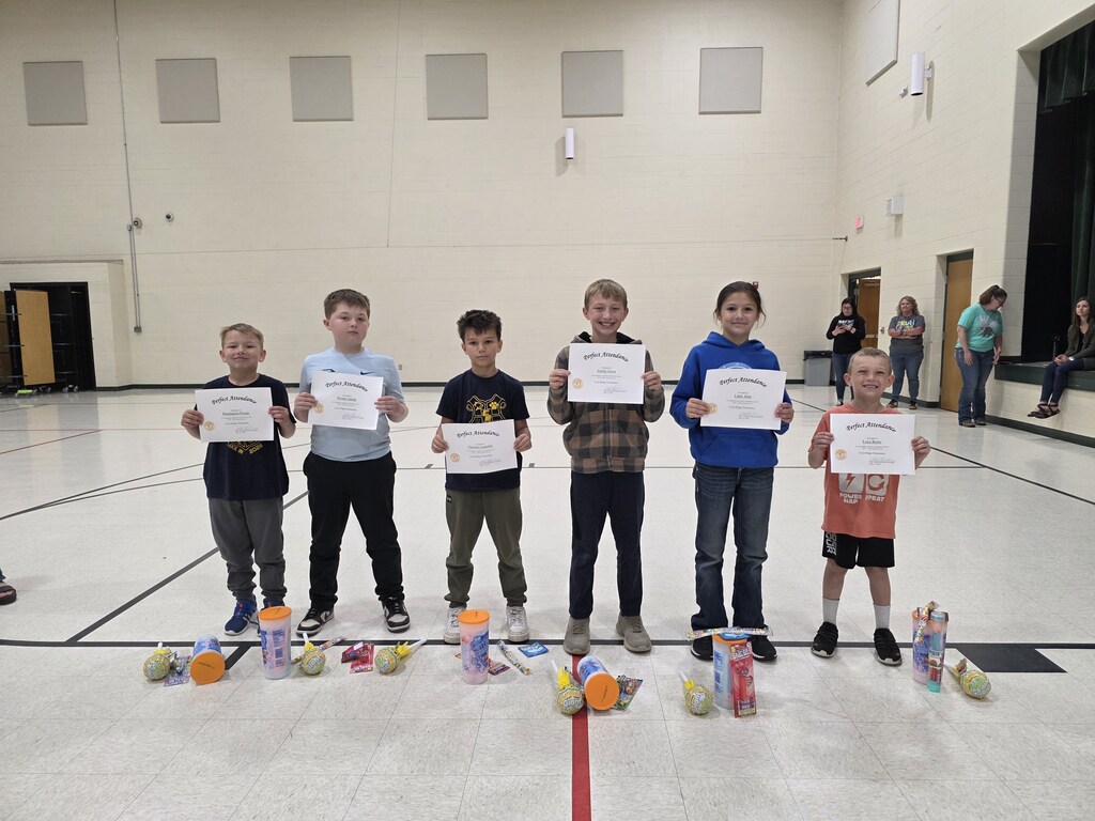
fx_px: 728
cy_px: 410
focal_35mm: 23
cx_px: 548
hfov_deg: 73.9
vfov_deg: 58.9
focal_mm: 6.3
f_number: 1.7
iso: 200
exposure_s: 1/120
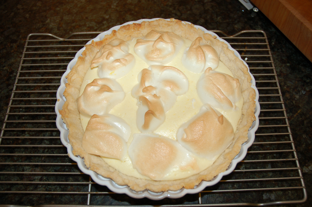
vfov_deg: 39.9
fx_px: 286
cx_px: 156
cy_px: 104
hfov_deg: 57.3
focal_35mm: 33
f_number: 3.8
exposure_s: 1/60
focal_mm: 22
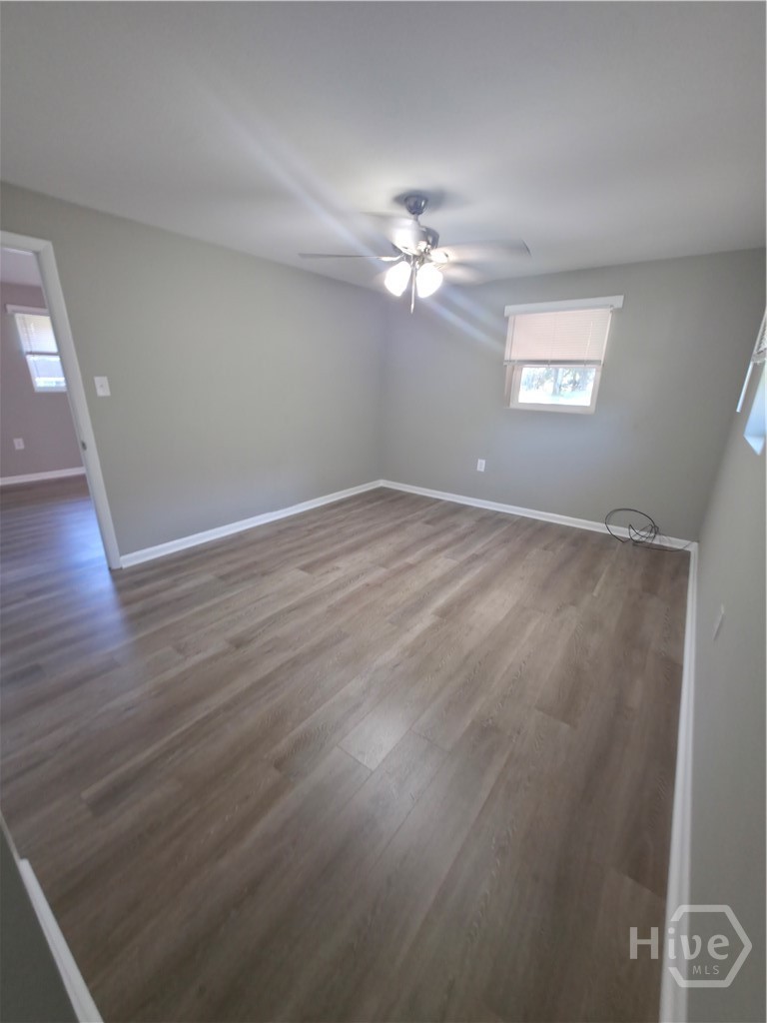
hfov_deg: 89.9
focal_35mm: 13
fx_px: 384
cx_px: 384
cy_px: 512
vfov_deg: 106.2
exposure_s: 1/30
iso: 100
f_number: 1.9
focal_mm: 2.2
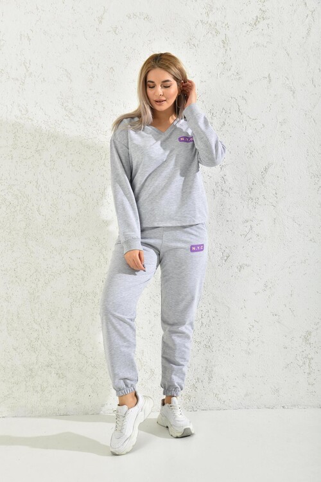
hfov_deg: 31.9
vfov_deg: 46.4
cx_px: 160
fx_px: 562
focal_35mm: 42
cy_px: 241
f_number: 7.1
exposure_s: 1/160
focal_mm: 42
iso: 100
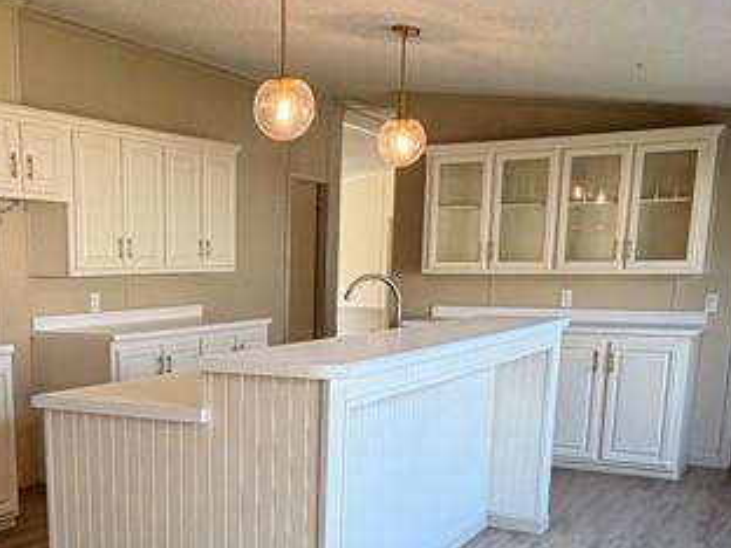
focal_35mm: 46
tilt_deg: -12.9
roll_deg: +0.4
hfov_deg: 40.6
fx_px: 971
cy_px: 494
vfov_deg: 30.1
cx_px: 234
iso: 64
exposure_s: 1/120
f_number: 2.2
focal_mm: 2.22
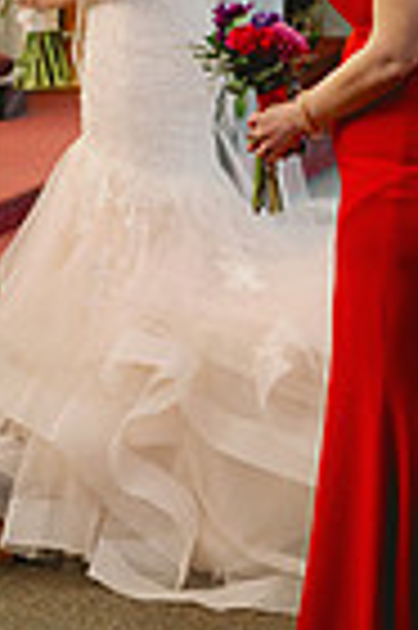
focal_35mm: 167
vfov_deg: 12.2
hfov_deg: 8.2
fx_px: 2916
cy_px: 22
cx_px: 160
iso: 2000
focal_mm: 52
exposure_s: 1/250
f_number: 2.8
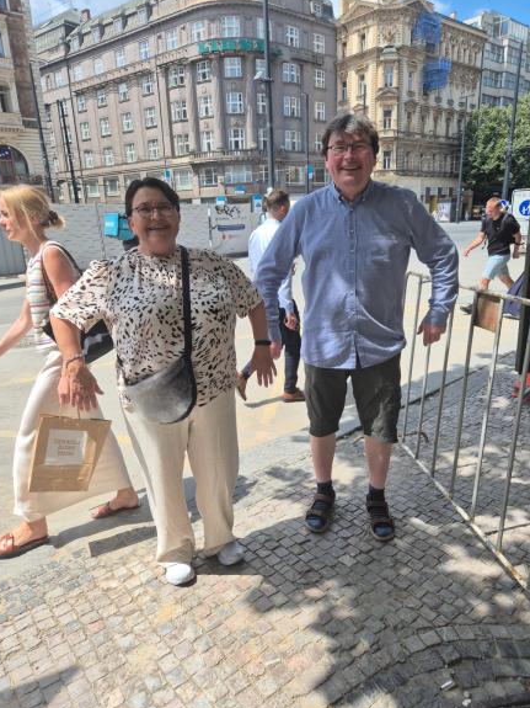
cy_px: 353
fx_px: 490
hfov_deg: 56.8
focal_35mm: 24
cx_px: 257
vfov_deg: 71.6
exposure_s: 1/1052
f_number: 1.8
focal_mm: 5.4
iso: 25
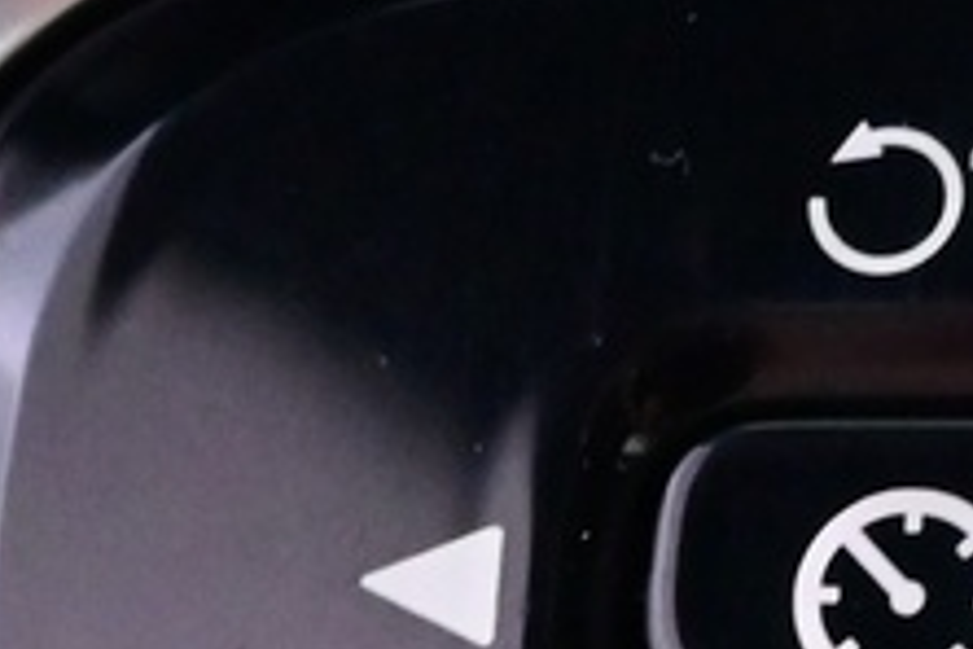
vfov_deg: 5.4
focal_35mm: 252
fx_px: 6801
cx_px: 495
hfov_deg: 8.2
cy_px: 1158
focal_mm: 23
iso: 2500
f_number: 4.2
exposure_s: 1/40
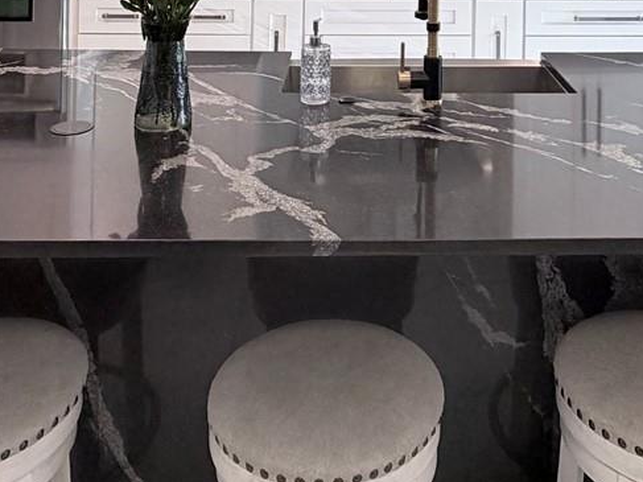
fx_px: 854
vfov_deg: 26.4
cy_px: -156
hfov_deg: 41.0
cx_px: 393
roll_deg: -0.4
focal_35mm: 46
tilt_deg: -0.3
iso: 200
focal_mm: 2.22
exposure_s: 1/120
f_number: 2.2
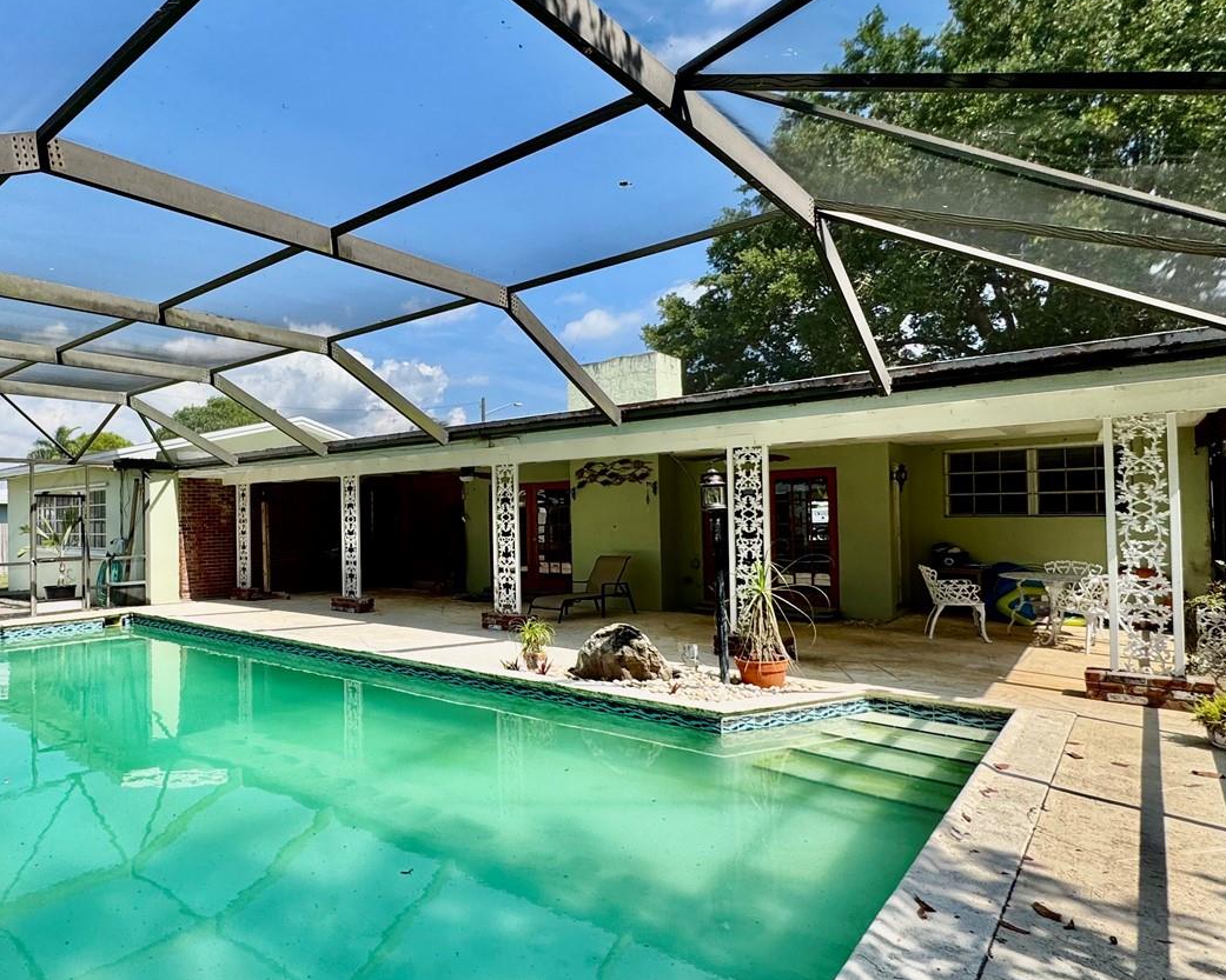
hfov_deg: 73.8
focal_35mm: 21
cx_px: 357
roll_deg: +0.9
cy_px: 504
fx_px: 762
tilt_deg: +1.1
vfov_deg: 65.5
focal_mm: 2.22
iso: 40
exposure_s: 1/1178
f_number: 2.2
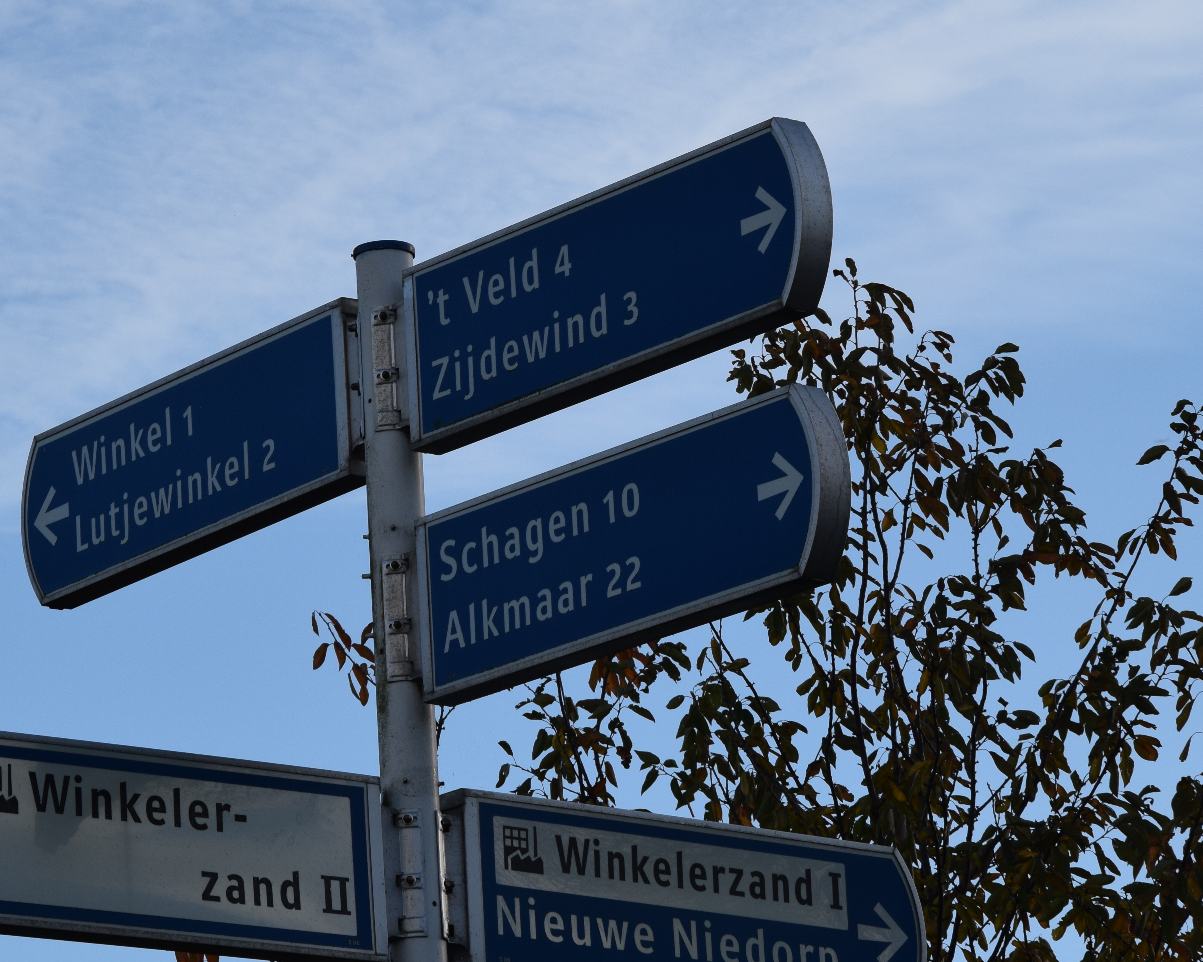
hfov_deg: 8.6
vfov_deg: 6.9
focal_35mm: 224
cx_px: 463
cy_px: 560
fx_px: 7975
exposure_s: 1/400
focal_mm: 90
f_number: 10
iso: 200
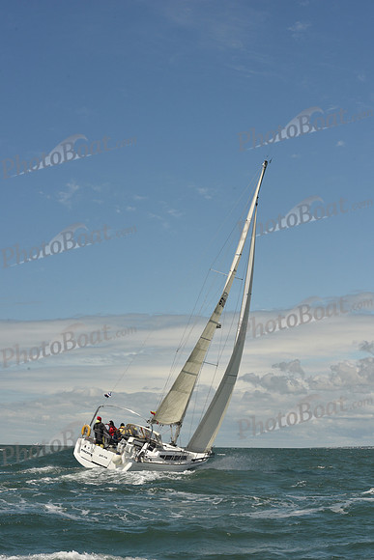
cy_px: 280
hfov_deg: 19.5
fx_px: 1090
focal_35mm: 70
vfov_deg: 28.8
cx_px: 187
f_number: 13
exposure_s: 1/800
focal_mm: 70
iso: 320
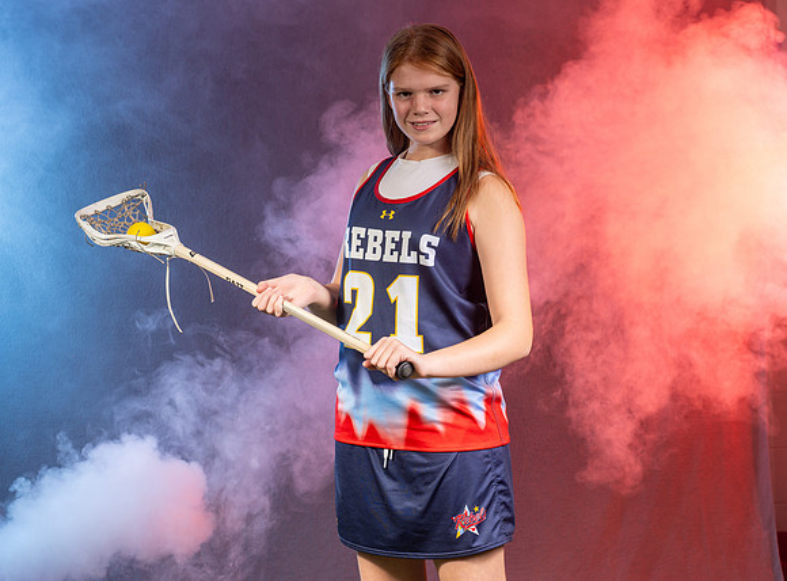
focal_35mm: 109
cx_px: 411
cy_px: 289
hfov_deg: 18.2
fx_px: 2454
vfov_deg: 13.5
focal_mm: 93
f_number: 8
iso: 64
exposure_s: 1/200
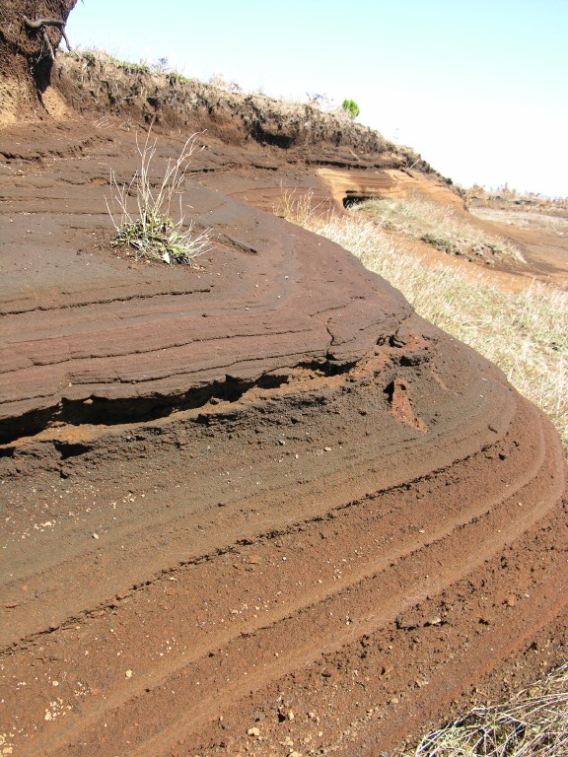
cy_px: 378
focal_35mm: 35
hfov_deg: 40.7
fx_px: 766
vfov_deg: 52.6
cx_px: 284
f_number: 4.5
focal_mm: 8.9
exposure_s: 1/127
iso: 50
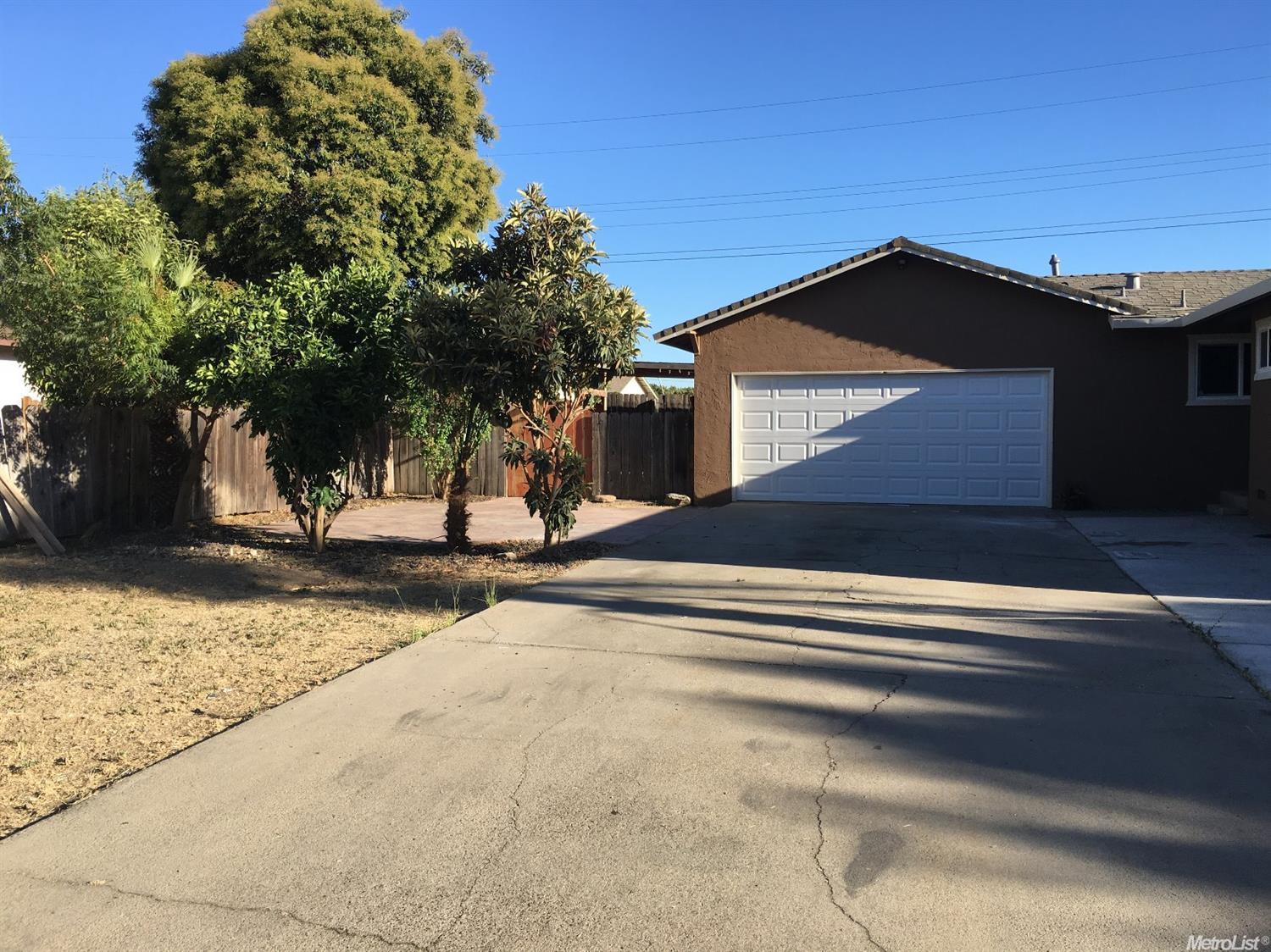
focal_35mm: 29
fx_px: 1064
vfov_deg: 48.2
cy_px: 476
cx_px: 636
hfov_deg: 61.7
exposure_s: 1/732
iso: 25
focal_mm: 4.15
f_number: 2.2
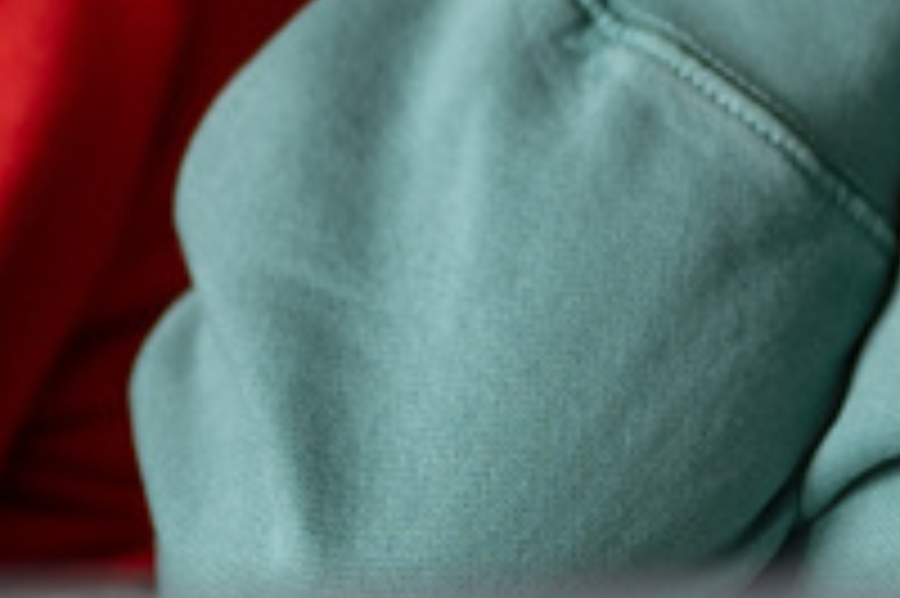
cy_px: -364
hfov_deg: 7.8
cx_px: 338
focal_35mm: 263
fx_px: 6569
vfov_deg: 5.2
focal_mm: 35
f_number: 1.4
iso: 160
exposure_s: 1/500
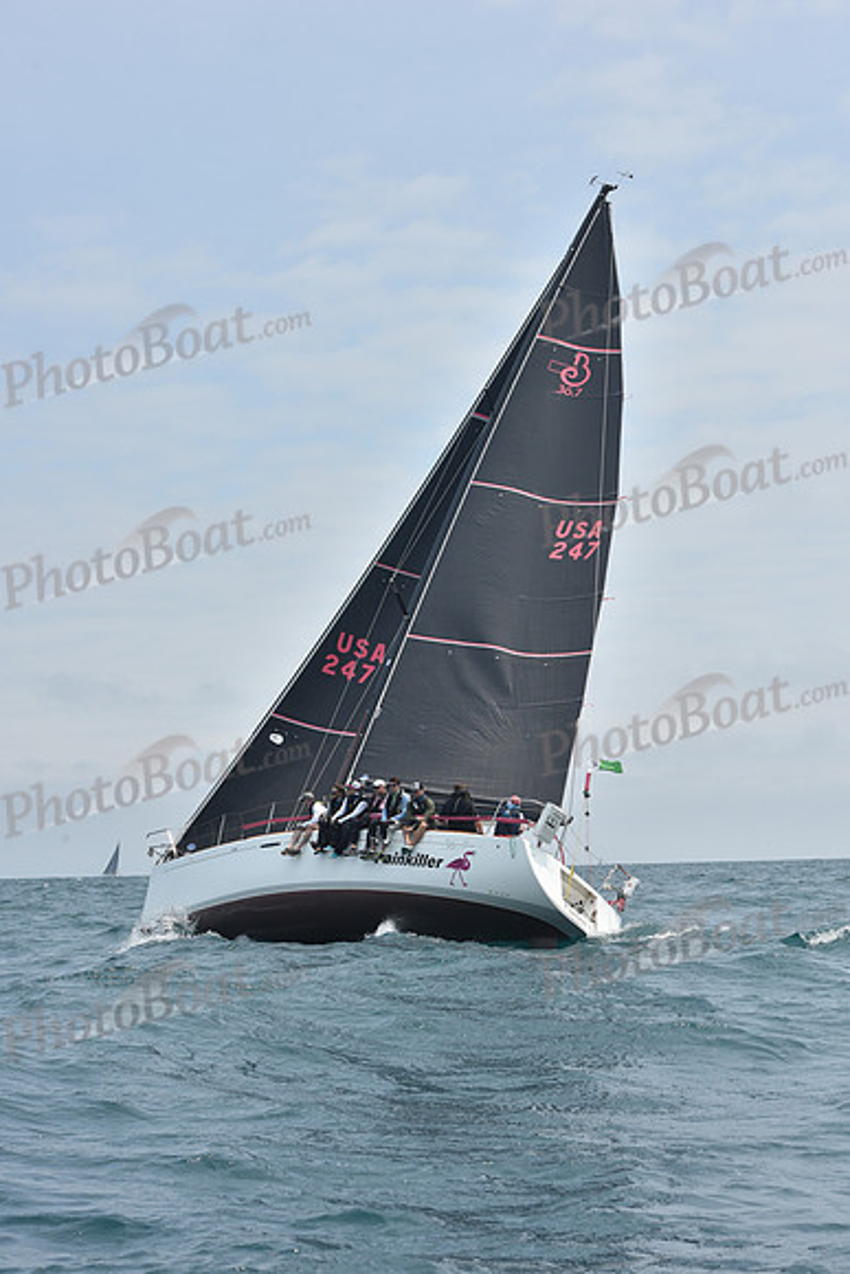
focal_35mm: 70
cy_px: 637
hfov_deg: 19.5
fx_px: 2477
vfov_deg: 28.8
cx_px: 425
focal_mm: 70
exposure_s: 1/800
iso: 250
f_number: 10
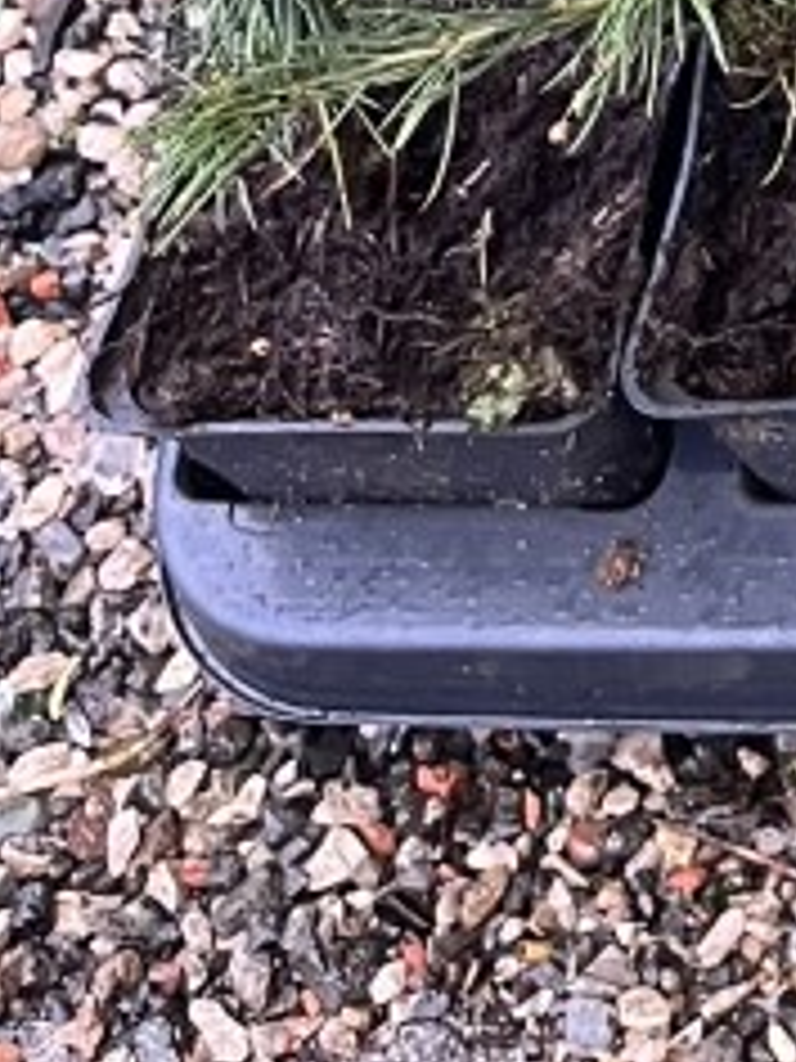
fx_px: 3649
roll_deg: +0.6
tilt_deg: -44.5
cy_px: -1026
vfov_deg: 14.1
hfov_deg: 10.8
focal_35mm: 119
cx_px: 1817
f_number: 1.6
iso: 400
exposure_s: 1/60
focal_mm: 5.1
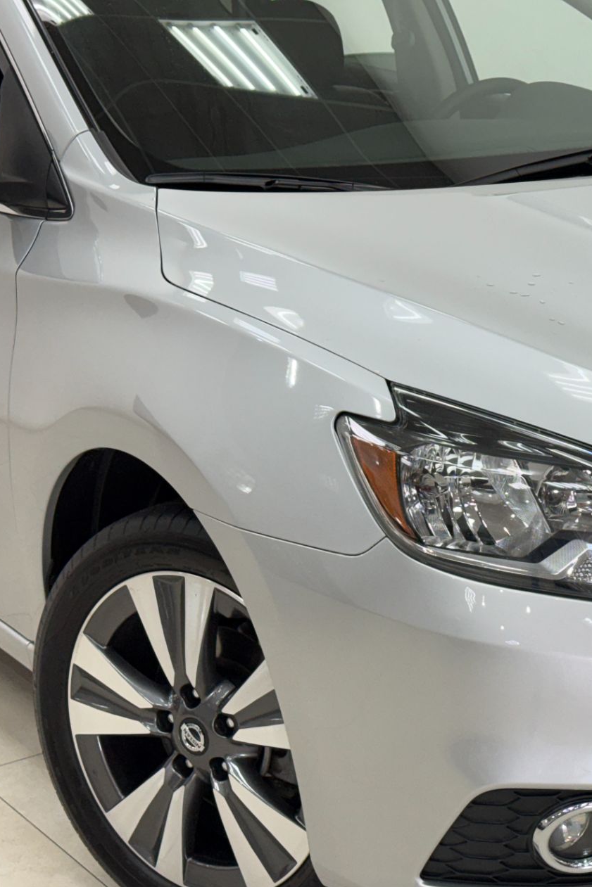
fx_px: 1874
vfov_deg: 26.6
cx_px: 634
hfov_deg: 17.4
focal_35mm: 76
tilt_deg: -16.4
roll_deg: +0.3
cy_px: 506
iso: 80
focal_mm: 6.76
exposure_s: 1/120
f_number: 1.78
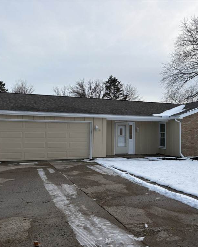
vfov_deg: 52.8
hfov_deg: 43.0
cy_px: 124
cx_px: 126
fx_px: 249
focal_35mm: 34
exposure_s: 1/557
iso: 50
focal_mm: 5.96
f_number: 1.6
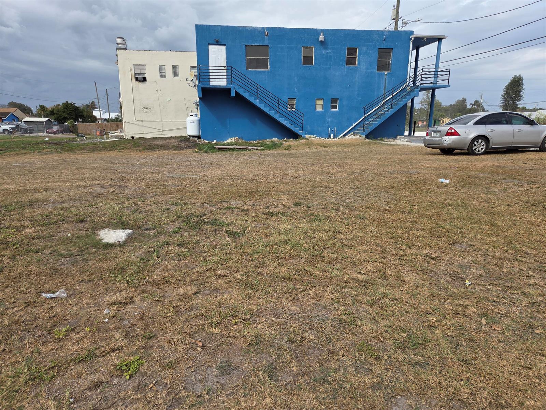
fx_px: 363
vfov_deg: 58.9
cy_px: 205
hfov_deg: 73.9
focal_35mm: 23
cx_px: 273
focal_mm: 5.4
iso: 80
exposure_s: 1/3778
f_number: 1.8
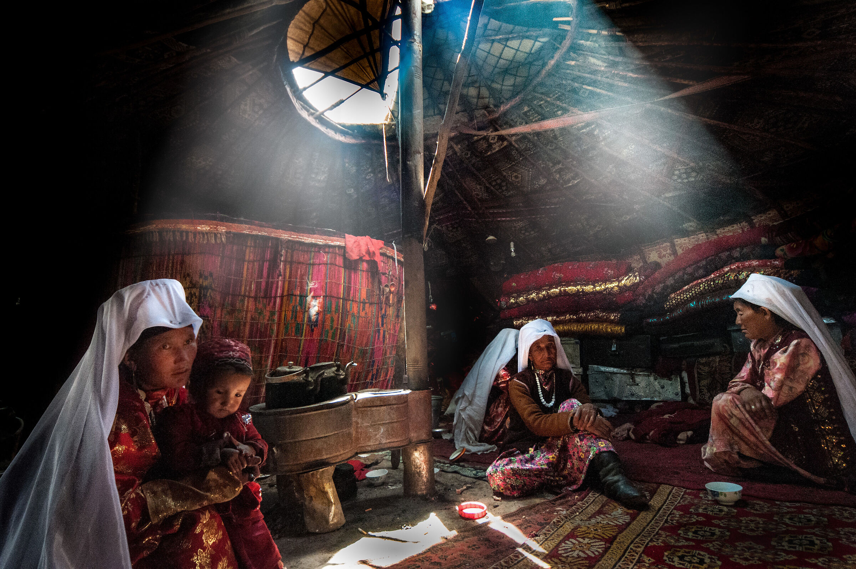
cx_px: 428
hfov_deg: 90.1
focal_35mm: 18
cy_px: 284
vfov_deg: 67.2
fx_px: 427
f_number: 5
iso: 2500
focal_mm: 12
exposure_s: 1/400
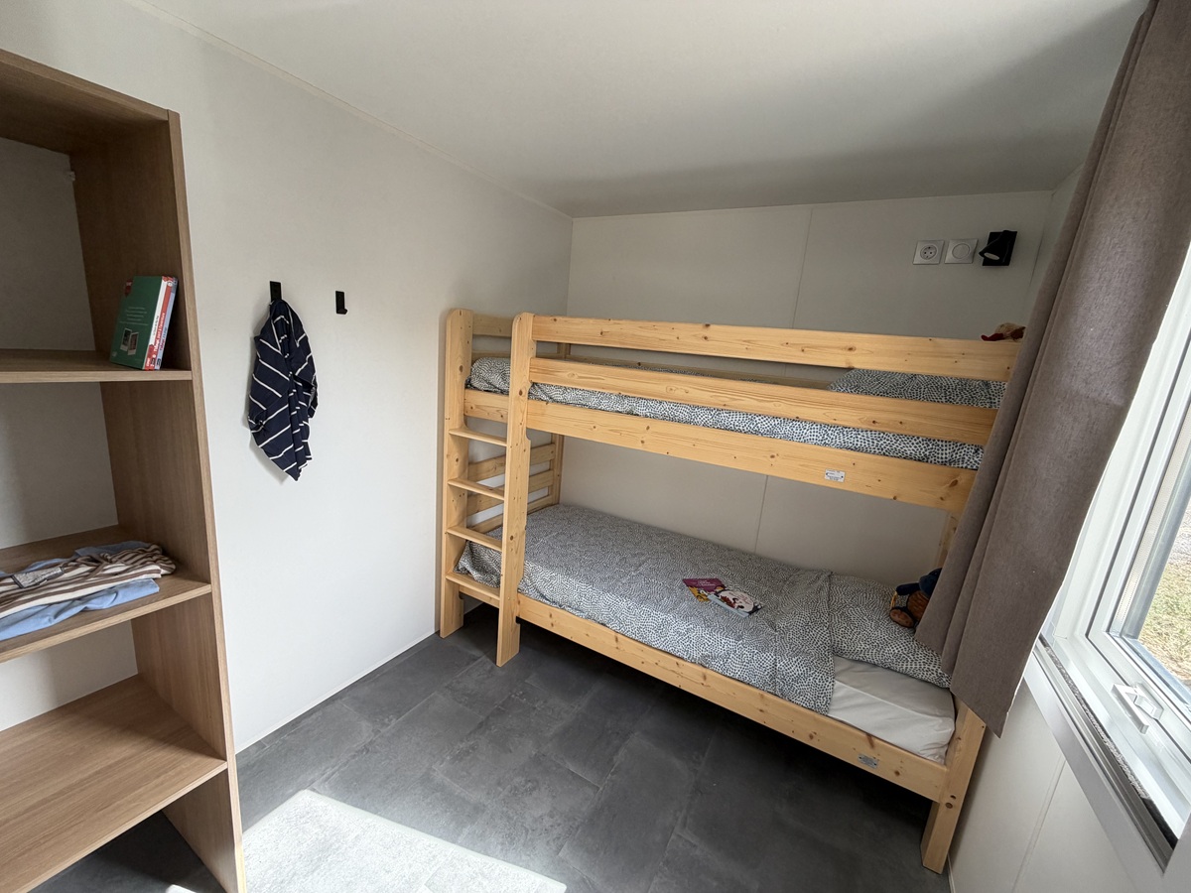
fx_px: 482
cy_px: 446
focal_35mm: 14
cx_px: 596
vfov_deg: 85.7
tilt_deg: -12.1
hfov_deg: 102.1
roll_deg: -4.7
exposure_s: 1/121
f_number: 2.2
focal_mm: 2.22
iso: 100
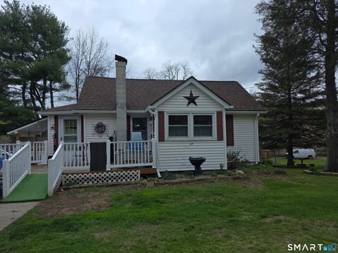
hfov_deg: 73.9
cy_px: 126
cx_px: 169
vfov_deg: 58.9
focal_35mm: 23
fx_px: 225
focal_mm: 6.3
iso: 12
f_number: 1.7
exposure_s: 1/431
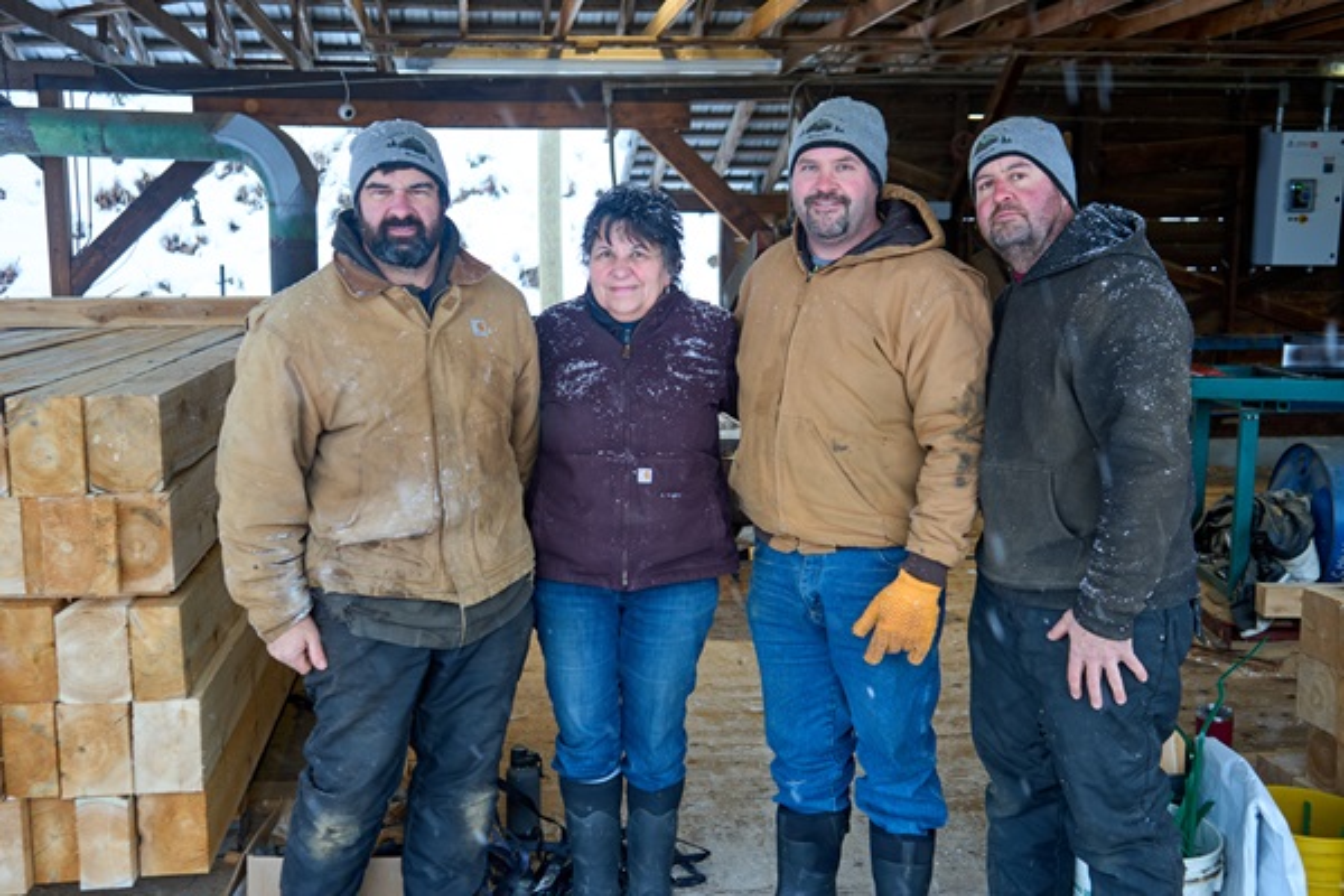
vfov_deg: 37.9
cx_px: 672
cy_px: 448
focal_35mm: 35
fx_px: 1307
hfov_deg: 54.4
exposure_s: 1/60
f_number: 4
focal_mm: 35
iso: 200
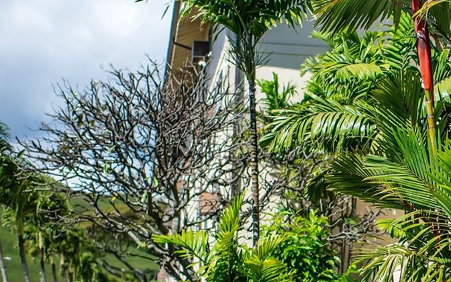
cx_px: 455
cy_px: 194
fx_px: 1045
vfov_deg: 15.3
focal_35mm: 85
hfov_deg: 23.3
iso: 50
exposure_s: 1/2500
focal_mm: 35
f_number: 2
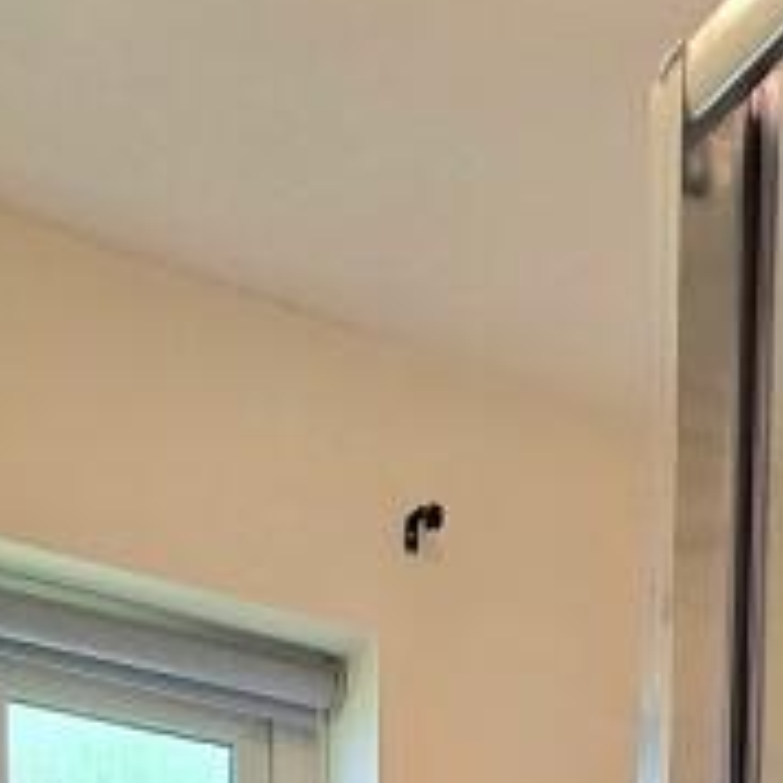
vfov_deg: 18.4
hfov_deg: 23.2
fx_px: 1689
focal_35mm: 66
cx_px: 1012
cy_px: 1518
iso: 100
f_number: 2.2
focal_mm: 2.2
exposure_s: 1/50.3
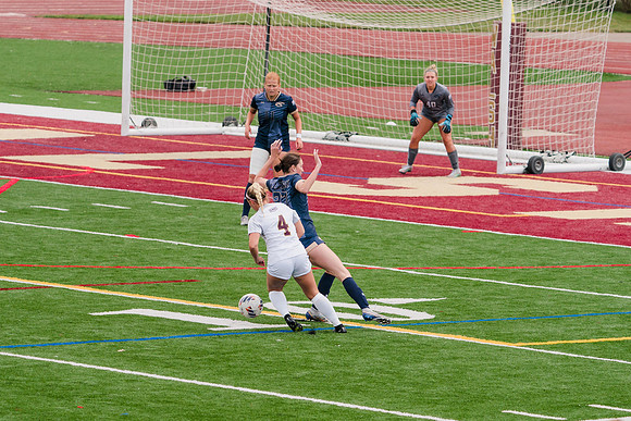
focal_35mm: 284
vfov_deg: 4.8
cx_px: 282
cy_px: 234
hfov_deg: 7.2
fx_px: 4986
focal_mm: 205
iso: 640
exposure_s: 1/1600
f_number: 5.6
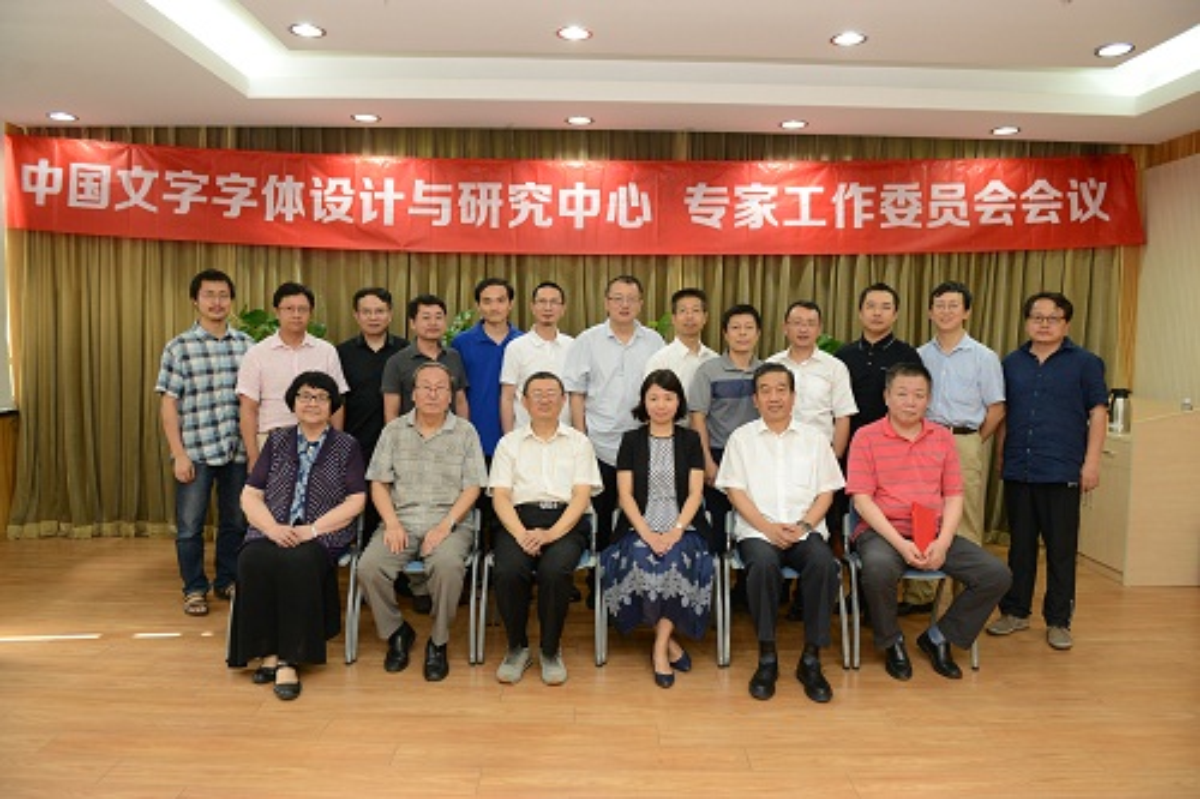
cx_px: 600
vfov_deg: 49.5
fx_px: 866
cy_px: 400
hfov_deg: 69.4
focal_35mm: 26
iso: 1000
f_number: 4
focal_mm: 26
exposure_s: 1/60
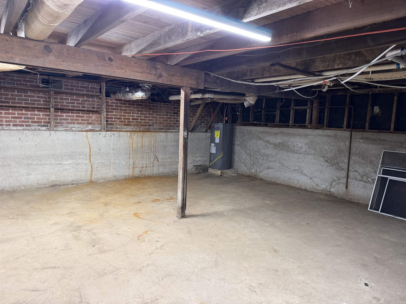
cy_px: 152
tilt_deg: -7.2
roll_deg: -2.8
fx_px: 281
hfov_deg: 71.6
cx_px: 203
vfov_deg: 56.8
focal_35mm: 24
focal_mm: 6.76
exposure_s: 1/60
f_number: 1.78
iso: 200
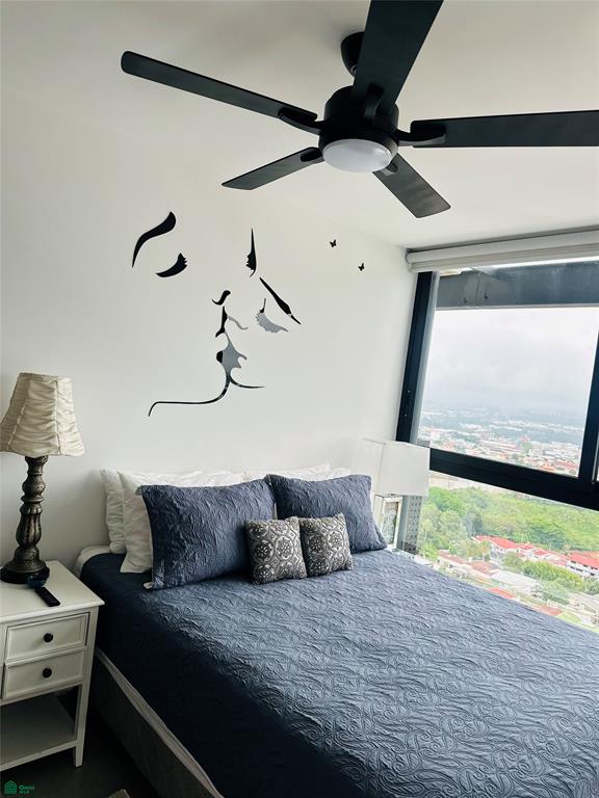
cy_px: 399
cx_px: 300
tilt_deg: -1.8
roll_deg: -8.5
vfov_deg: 71.6
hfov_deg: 56.8
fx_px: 554
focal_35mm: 24
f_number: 1.78
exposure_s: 1/310
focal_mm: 6.86
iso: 80
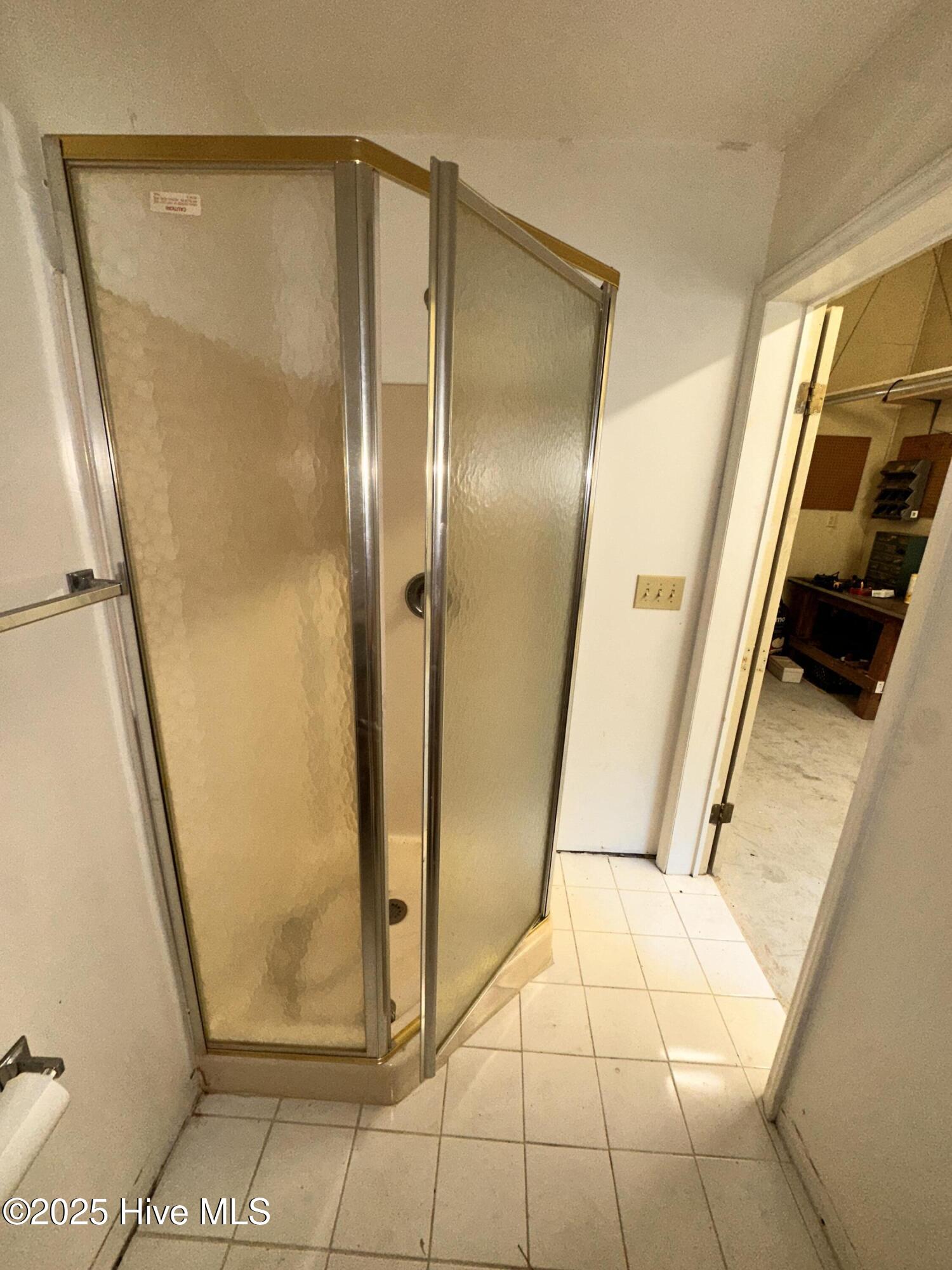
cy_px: 635
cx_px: 476
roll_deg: -3.8
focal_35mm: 14
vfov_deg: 102.1
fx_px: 513
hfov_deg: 85.7
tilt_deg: -17.6
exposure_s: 1/62
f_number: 2.2
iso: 80
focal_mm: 2.22
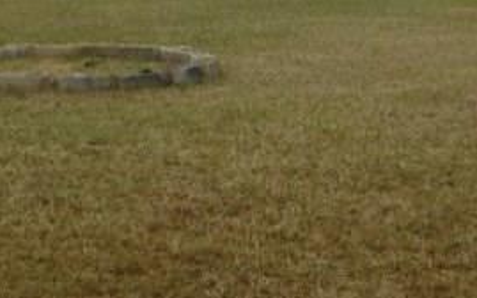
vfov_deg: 12.5
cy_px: -115
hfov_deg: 20.6
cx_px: 252
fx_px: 1313
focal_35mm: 101
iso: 125
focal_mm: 7.1
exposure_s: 1/500
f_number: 3.6
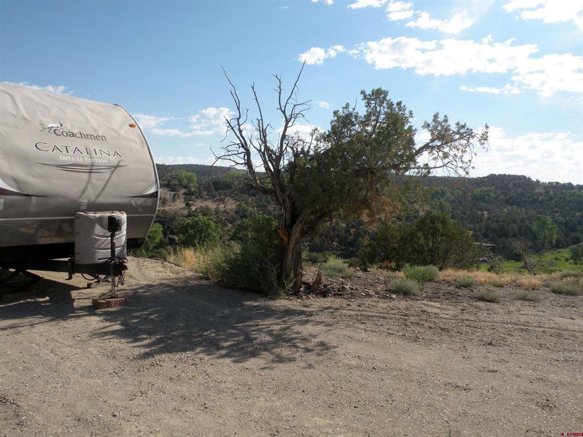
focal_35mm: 27
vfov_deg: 51.4
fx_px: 455
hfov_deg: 65.3
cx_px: 292
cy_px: 218
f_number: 6.3
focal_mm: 4.7
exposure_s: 1/286
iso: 64
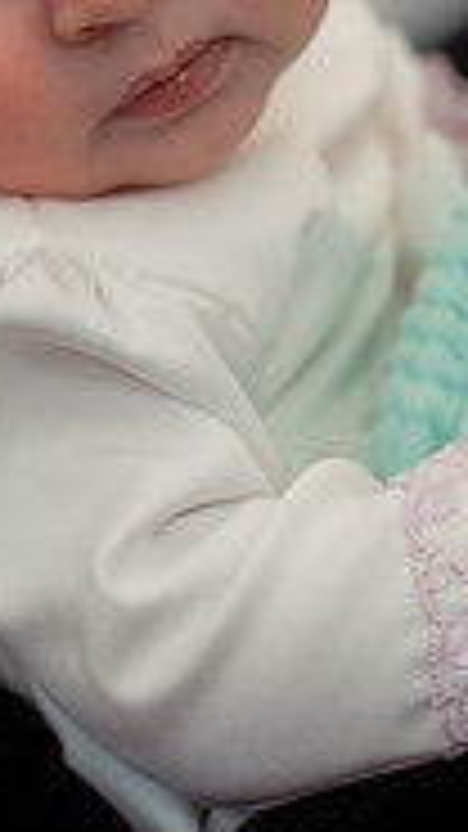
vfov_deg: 10.0
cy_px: 400
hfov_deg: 5.6
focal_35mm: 216
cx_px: 214
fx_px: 4767
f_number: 2.8
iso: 1600
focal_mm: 85
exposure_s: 1/250
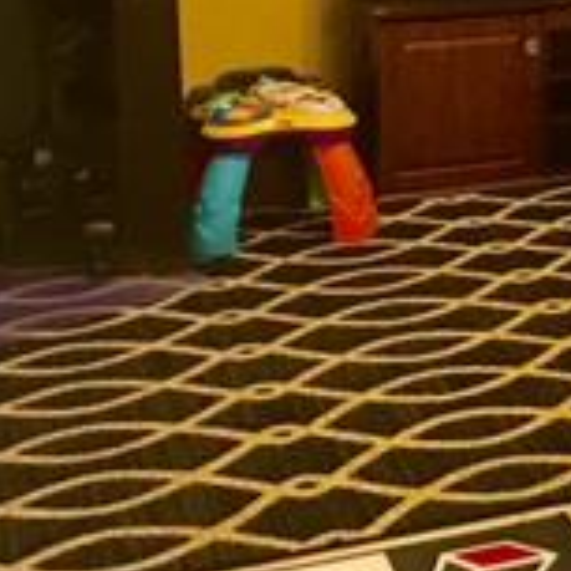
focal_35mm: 107
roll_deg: -0.4
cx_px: 978
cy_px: -254
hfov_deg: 14.6
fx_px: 1997
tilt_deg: -1.4
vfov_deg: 15.2
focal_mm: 4.15
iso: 64
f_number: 2.2
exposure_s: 1/15
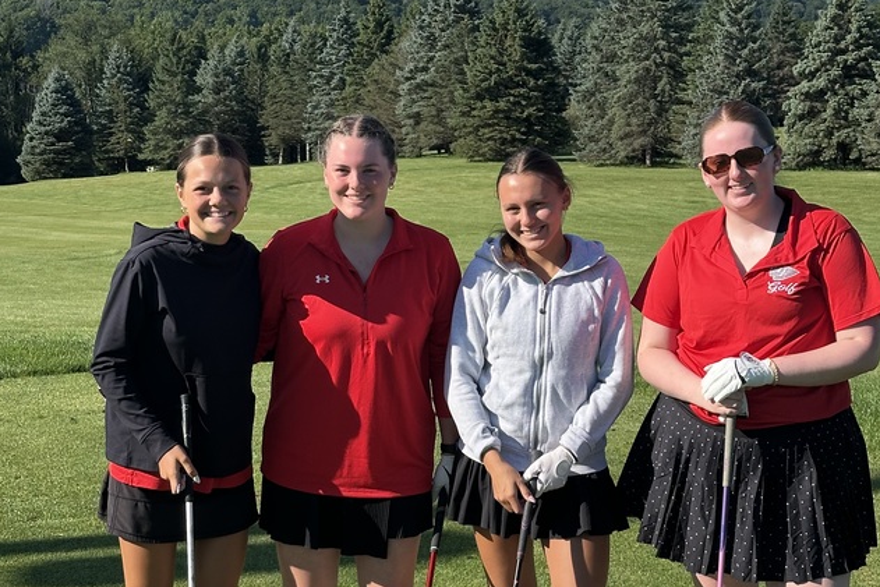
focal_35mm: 81
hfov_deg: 25.0
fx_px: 1980
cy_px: 422
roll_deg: -0.9
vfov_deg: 16.8
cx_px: 469
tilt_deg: -11.0
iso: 64
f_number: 1.78
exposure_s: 1/2890
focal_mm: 6.86
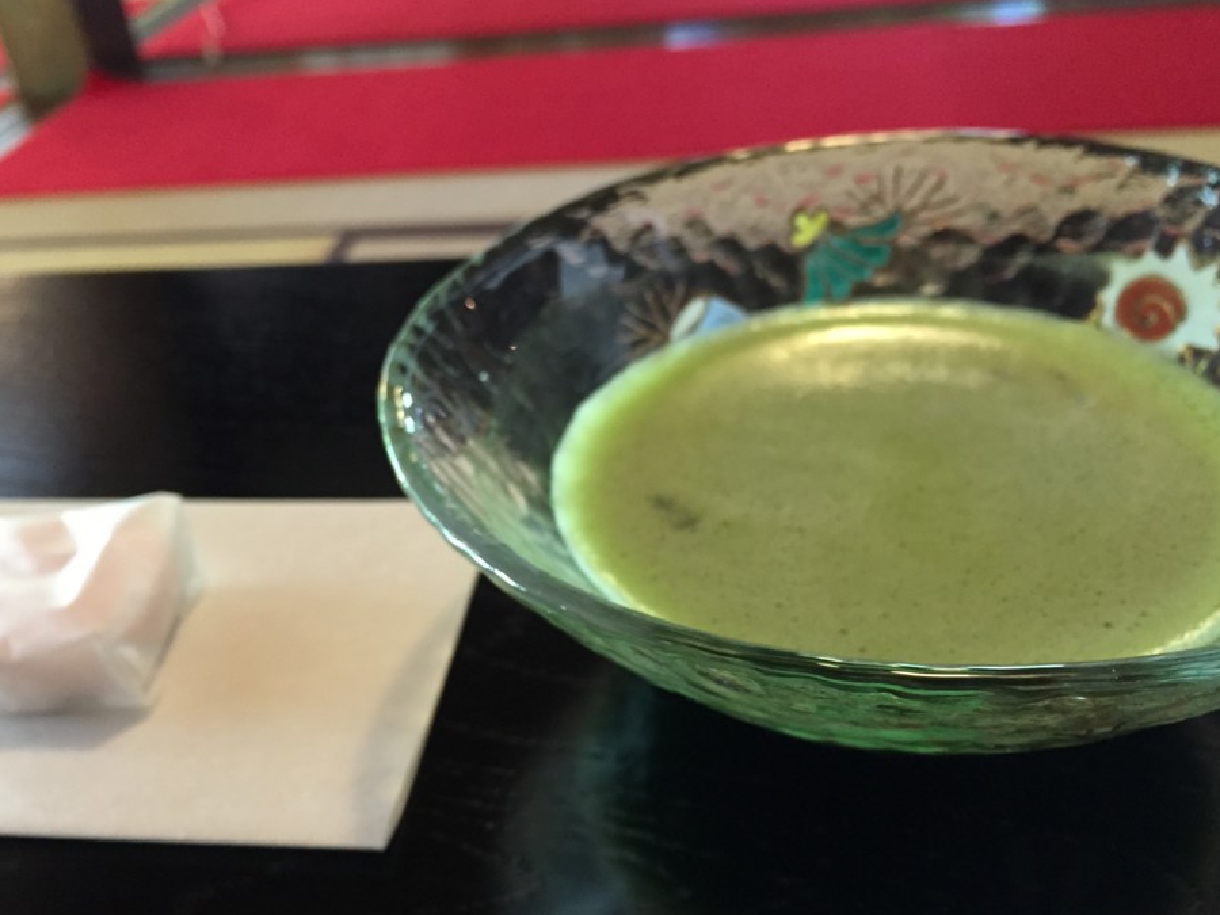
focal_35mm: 33
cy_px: 488
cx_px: 558
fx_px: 1163
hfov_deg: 55.3
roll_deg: +6.7
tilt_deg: -33.5
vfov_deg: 42.9
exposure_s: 1/24
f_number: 2.2
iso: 250
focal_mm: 4.15
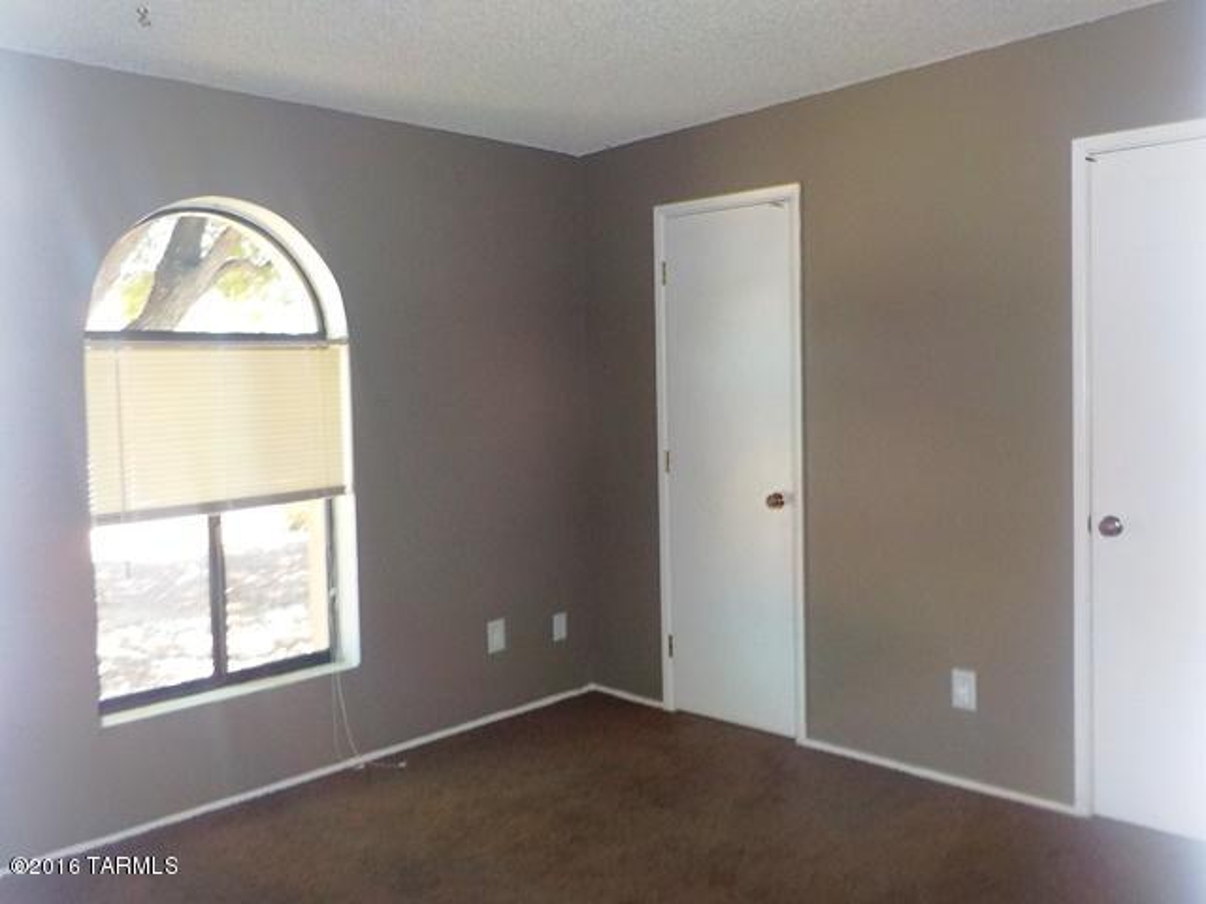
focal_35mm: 30
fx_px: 1045
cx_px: 603
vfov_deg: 46.8
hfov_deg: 60.0
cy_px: 452
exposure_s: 1/30
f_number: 3.3
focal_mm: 4.1
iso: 200
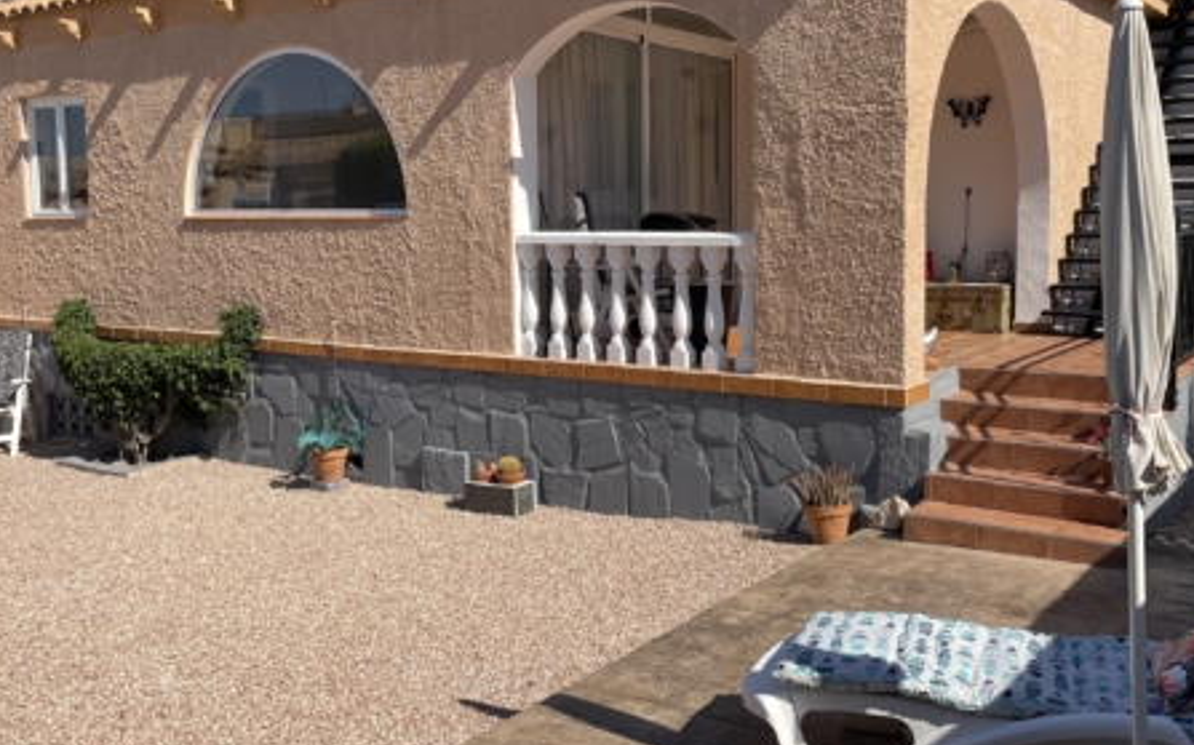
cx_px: 641
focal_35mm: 36
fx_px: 1171
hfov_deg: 54.0
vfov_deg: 35.2
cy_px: 320
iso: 32
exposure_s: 1/4831
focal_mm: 4.2
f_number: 1.6
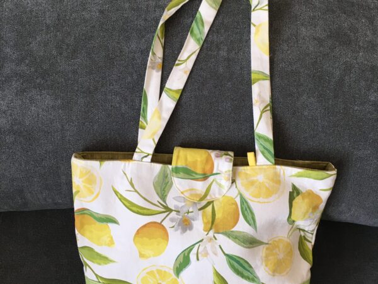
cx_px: 189
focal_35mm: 29
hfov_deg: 61.7
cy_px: 142
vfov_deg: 48.2
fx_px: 317
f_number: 2.2
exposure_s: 1/33
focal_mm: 4.15
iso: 80
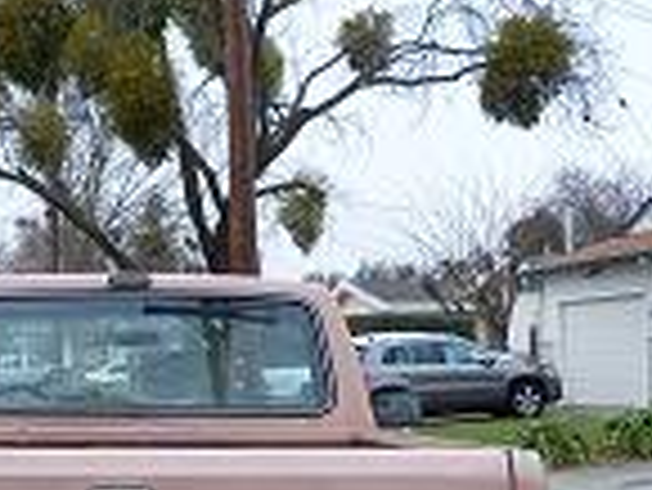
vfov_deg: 16.2
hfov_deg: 21.9
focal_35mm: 88
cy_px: 575
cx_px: 115
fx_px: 1659
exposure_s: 1/30
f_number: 3.5
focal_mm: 6.2
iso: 80
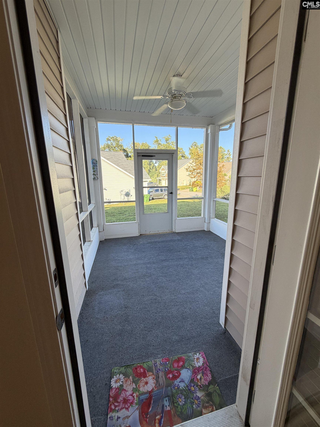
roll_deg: +0.6
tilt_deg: -11.5
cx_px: 160
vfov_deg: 102.1
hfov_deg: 85.7
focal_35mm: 14
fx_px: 173
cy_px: 214
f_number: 2.2
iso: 64
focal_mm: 2.22
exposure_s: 1/121
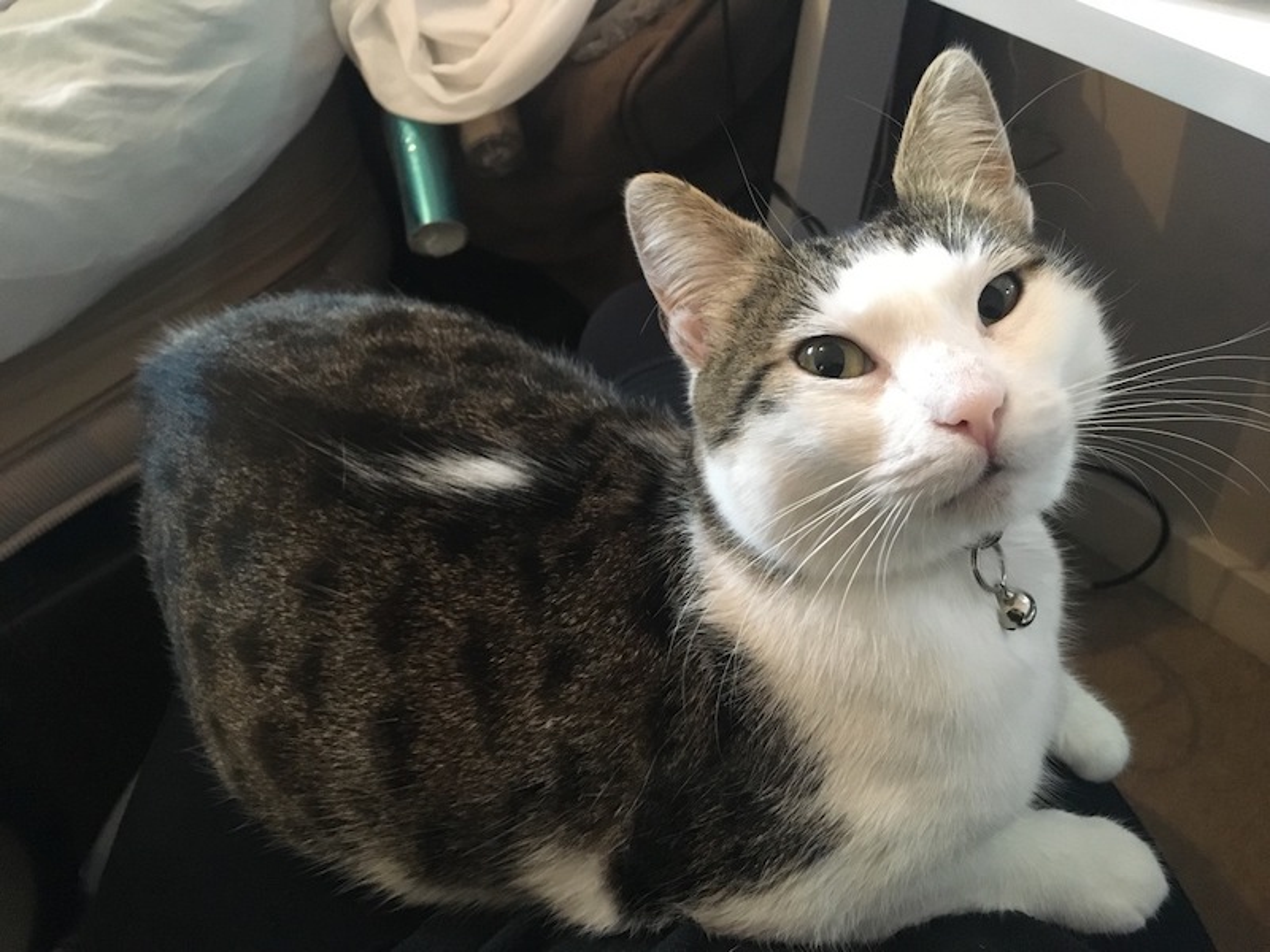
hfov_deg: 61.7
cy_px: 476
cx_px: 635
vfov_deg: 48.2
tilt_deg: -51.1
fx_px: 1064
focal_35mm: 29
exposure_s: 1/17
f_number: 2.2
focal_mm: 4.15
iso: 320
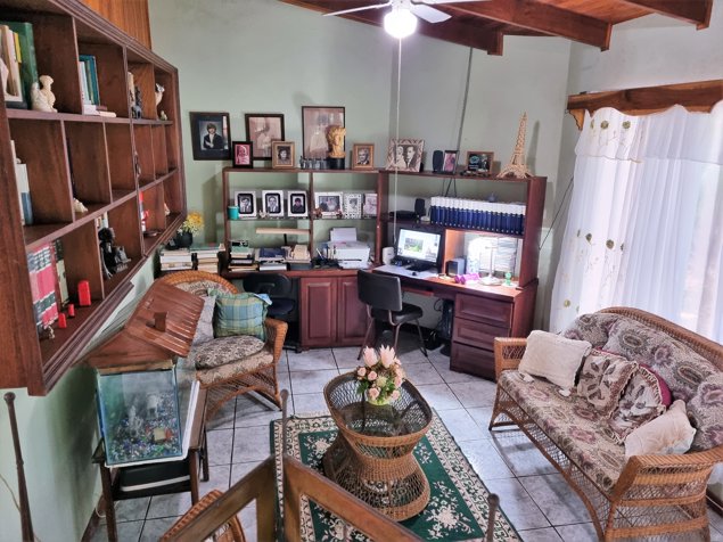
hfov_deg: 67.3
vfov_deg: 53.0
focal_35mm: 26
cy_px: 271
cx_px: 362
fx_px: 543
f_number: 1.8
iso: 640
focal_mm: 5.4
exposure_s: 1/30
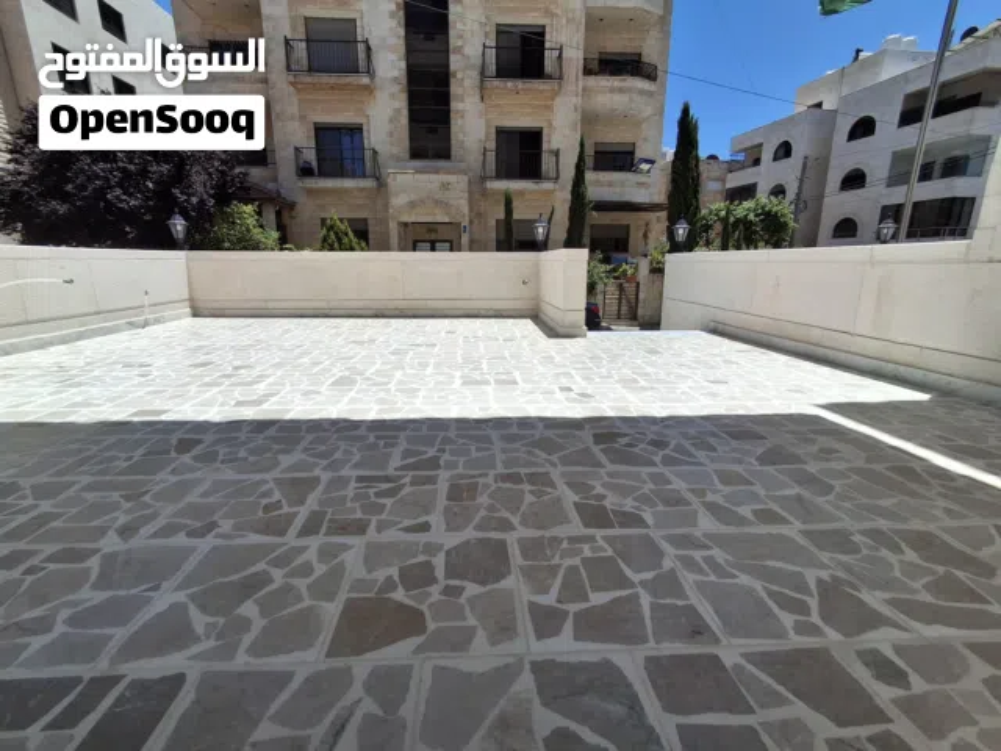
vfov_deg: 78.1
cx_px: 500
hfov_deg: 94.5
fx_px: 463
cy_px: 376
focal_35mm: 16
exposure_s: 1/2933
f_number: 2.2
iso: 40
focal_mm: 1.64
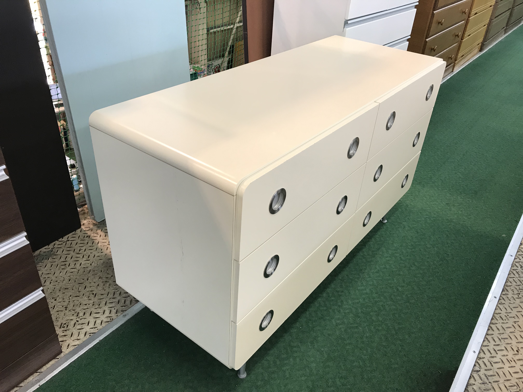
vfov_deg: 49.7
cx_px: 262
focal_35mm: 28
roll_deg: -4.5
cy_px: 196
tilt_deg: -32.8
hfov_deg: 63.4
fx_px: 423
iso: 32
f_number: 1.8
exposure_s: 1/33
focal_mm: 3.99
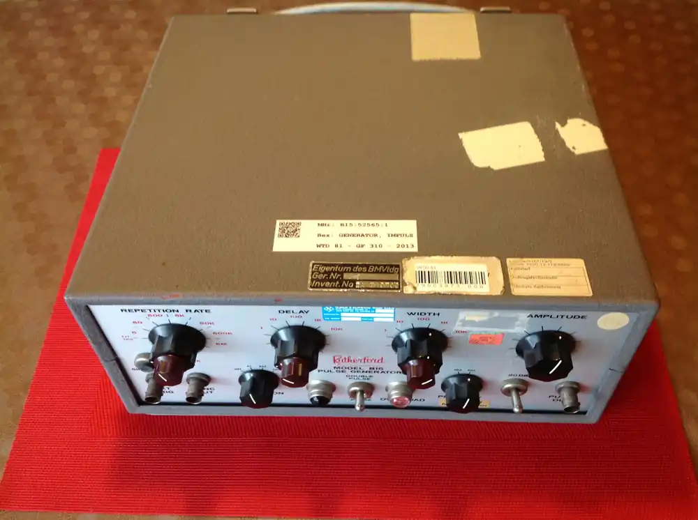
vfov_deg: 40.6
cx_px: 349
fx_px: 704
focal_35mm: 35
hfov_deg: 52.7
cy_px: 260
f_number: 2.4
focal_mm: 4.28
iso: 64
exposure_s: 1/15
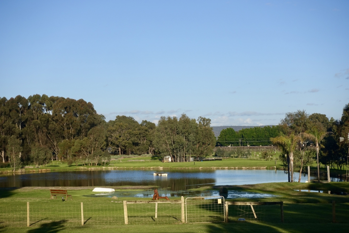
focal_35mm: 70
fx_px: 679
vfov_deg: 19.5
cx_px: 174
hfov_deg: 28.8
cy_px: 116
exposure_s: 1/640
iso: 125
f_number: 5.6
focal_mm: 25.7
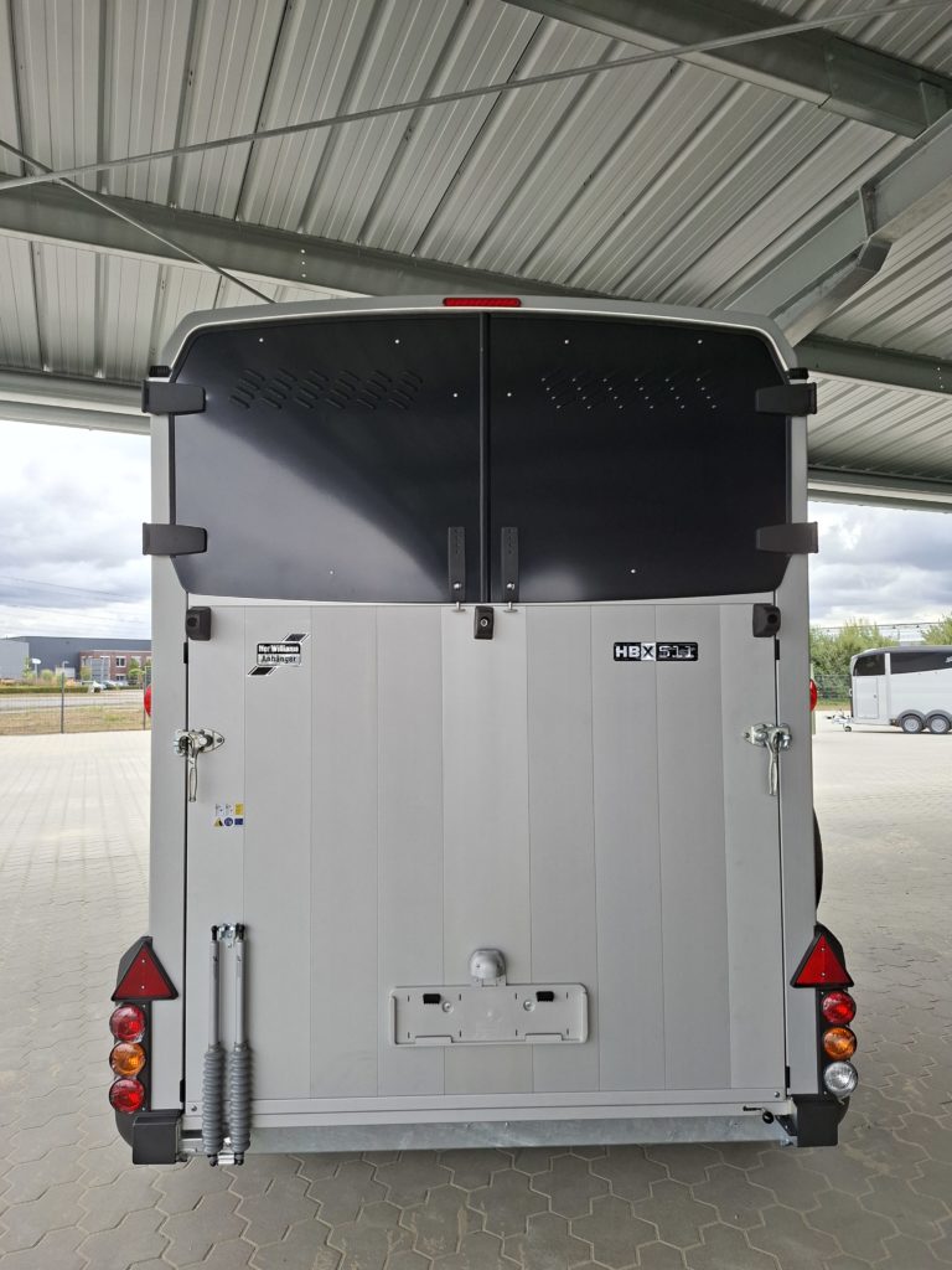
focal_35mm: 23
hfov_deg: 58.9
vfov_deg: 73.9
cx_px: 476
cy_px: 635
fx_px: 843
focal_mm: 5.54
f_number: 1.8
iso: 50
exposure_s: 1/631
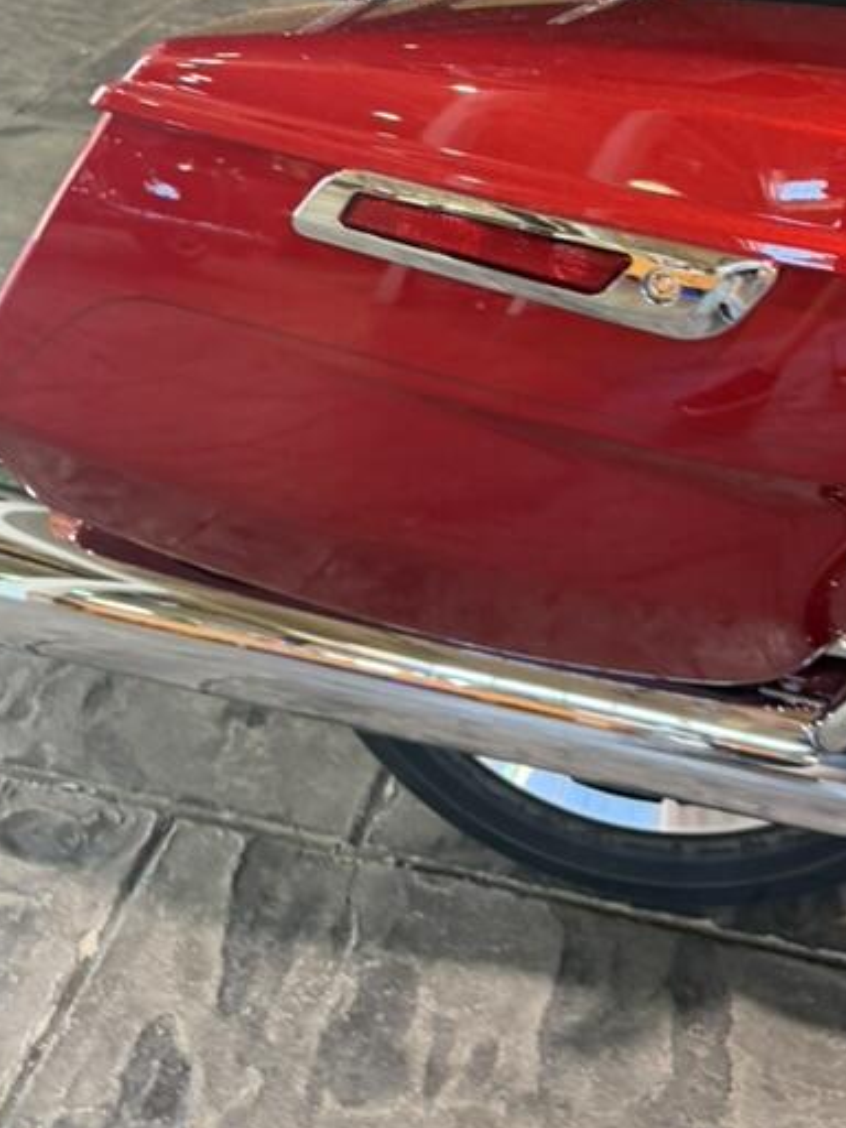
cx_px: 670
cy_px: 59
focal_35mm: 48
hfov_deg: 29.6
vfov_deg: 36.5
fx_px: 1564
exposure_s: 1/60
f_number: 1.78
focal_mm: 6.76
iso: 250
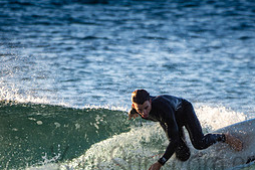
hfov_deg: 1.2
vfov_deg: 0.8
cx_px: 154
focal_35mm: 1715
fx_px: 12140
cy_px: 152
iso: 280
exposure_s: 1/640
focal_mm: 500
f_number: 5.6
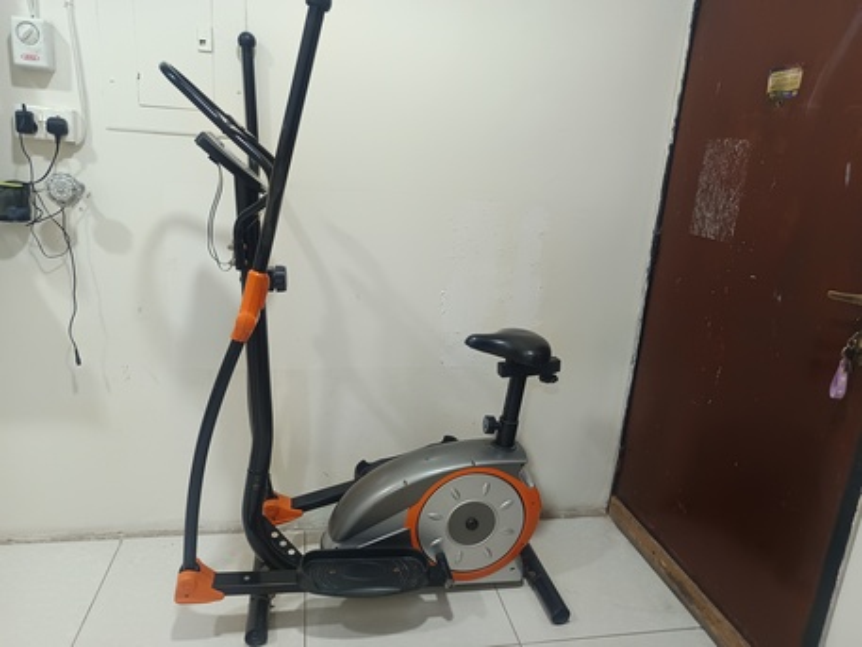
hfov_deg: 71.6
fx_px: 598
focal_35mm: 24
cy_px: 324
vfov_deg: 56.8
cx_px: 431
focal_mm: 5.31
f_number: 1.7
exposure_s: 1/40
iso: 845
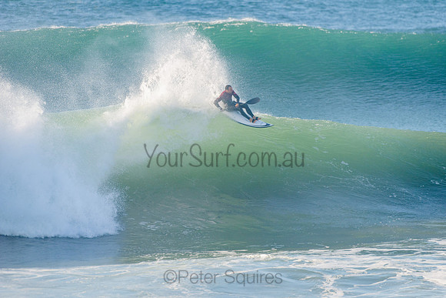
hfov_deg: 4.1
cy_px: 149
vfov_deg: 2.8
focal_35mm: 500
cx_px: 223
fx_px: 6196
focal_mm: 500
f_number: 5.6
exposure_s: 1/1600
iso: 280
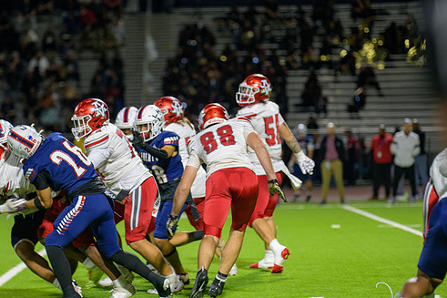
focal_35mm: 201
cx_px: 209
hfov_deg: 10.2
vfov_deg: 6.8
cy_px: 173
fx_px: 2495
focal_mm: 170
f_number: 2.8
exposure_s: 1/250
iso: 2000
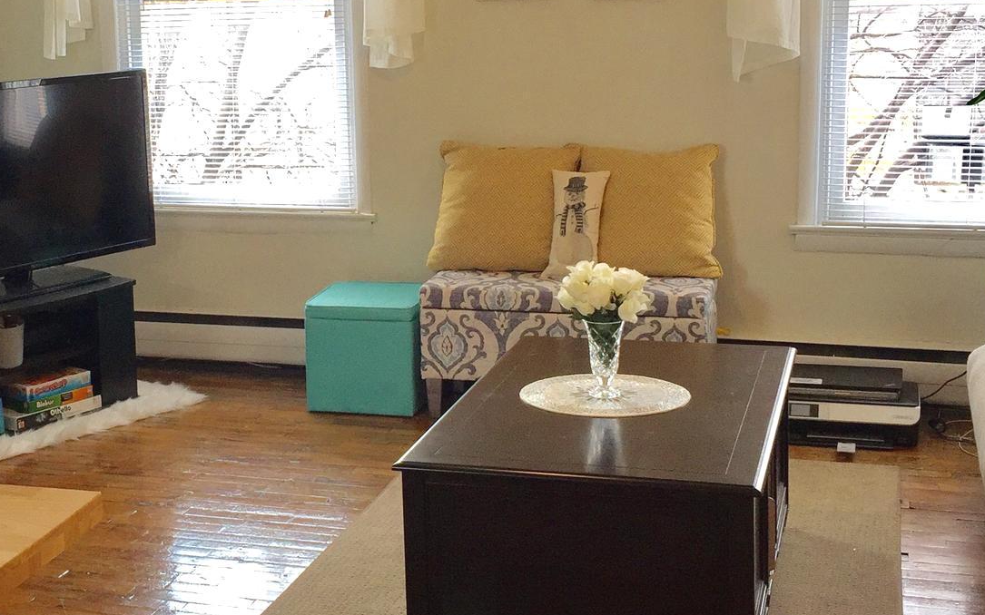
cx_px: 298
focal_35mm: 58
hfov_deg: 34.6
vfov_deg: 22.3
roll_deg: +1.6
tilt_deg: -8.1
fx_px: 1557
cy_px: 222
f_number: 2.2
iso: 50
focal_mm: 4.15
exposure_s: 1/120
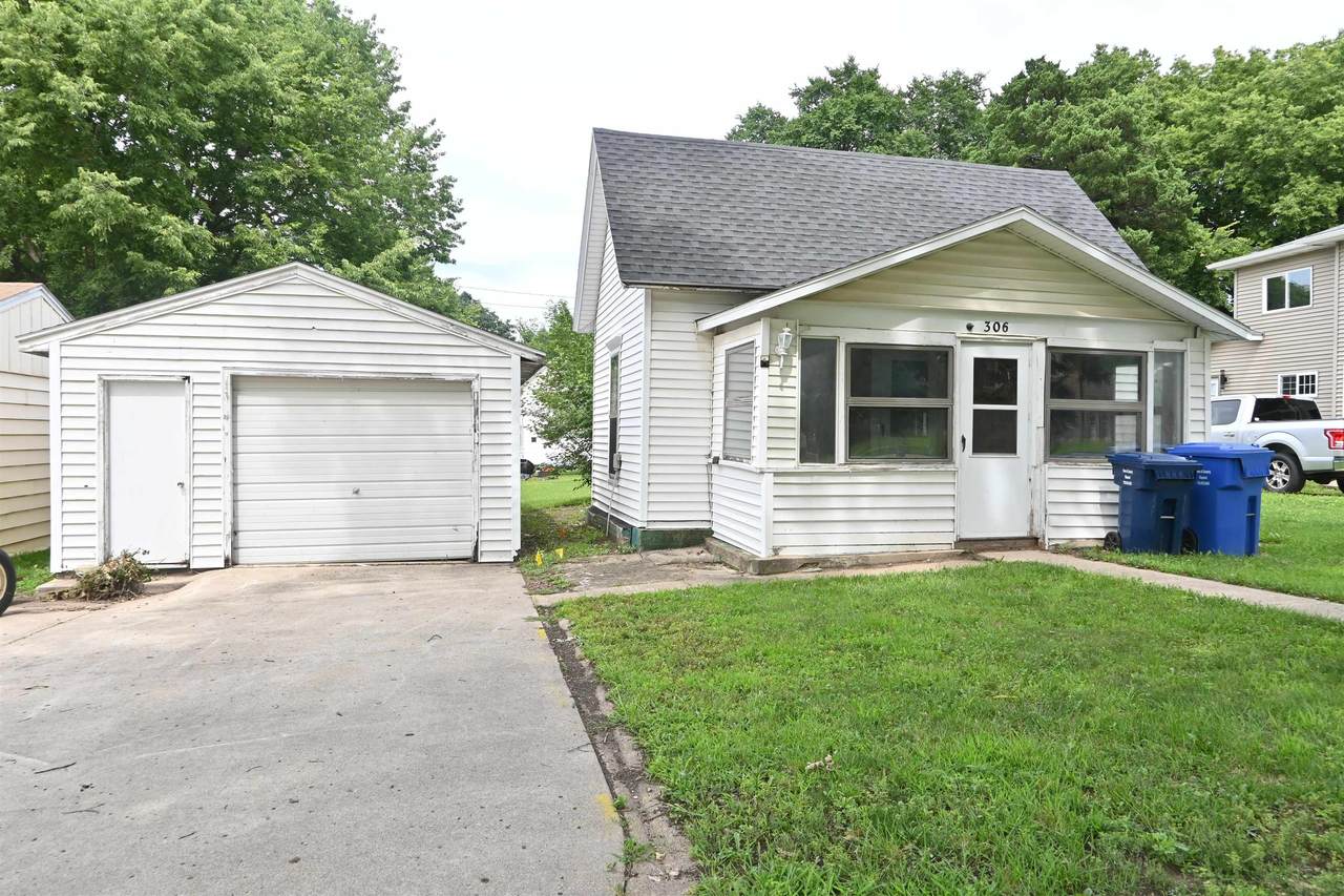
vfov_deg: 53.1
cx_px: 672
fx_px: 896
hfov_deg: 73.8
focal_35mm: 24
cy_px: 448
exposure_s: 1/100
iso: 100
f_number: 8
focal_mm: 16
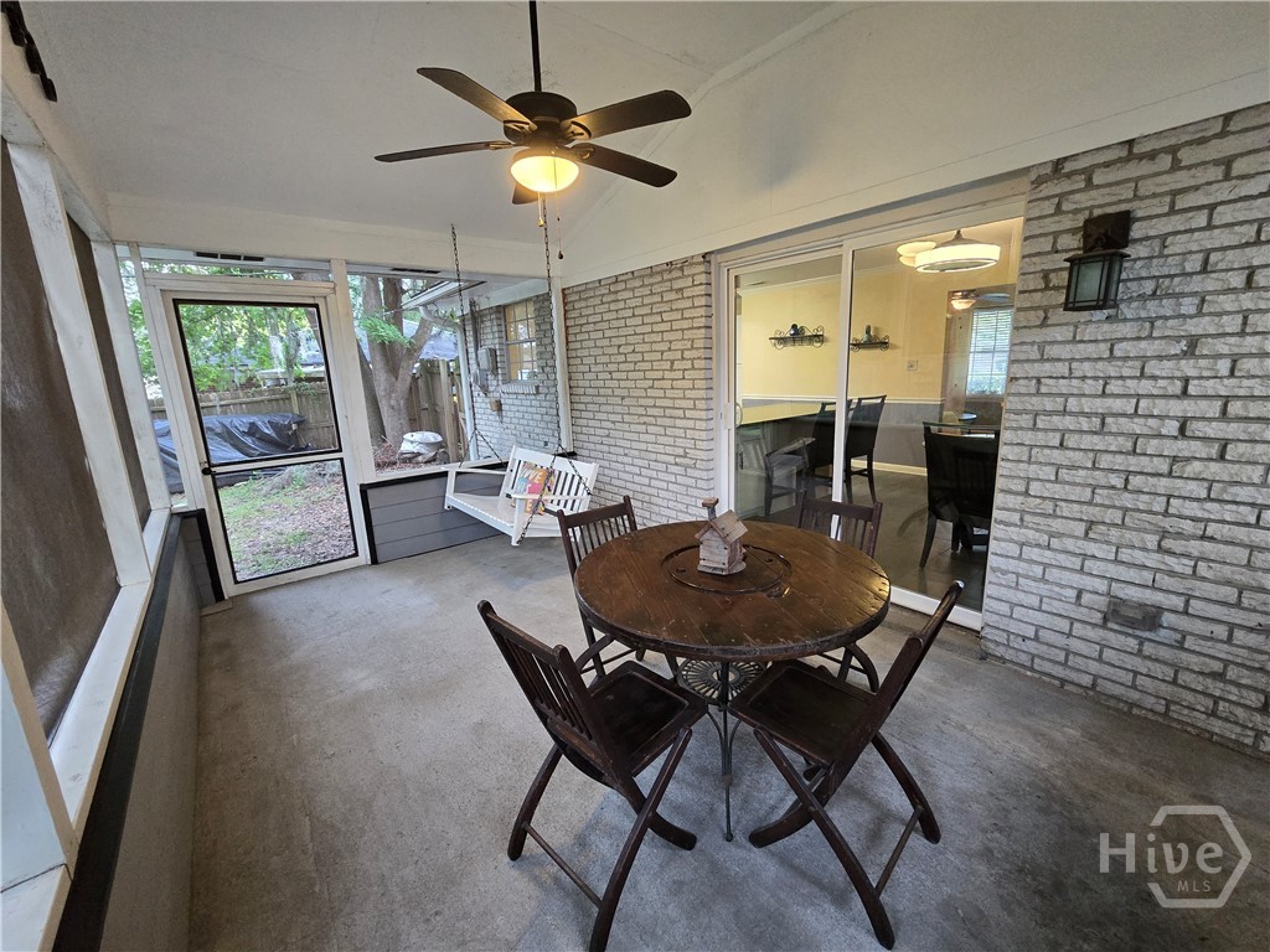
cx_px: 635
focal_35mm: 13
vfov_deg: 89.9
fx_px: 477
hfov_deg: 106.2
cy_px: 476
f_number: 2.2
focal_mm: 2.2
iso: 640
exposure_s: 1/60
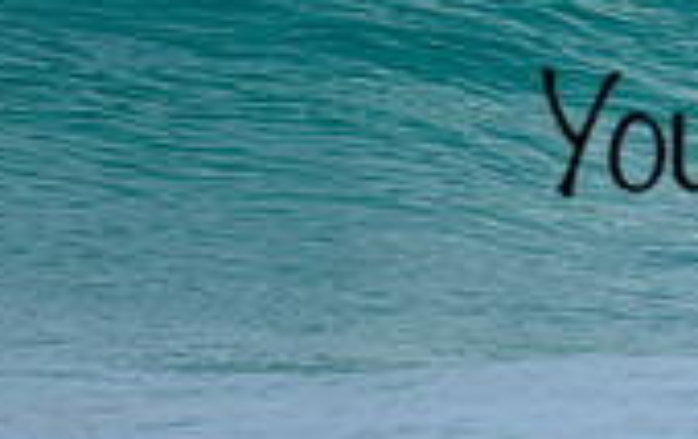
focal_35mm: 3819
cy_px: -38
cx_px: 936
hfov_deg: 0.5
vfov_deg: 0.3
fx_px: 72792
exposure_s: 1/2000
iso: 250
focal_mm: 800
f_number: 6.3
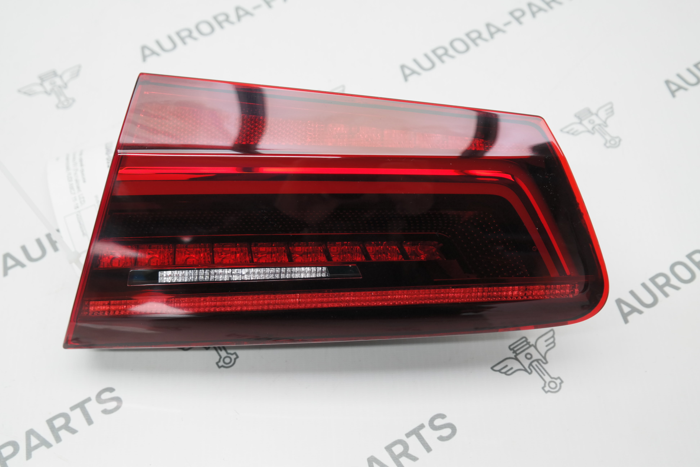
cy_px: 234
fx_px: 894
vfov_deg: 29.2
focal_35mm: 46
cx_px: 350
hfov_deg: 42.7
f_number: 4.5
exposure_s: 1/50
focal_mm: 30
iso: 400
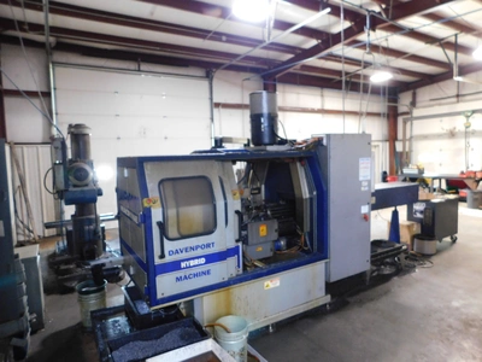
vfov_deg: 58.9
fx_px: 320
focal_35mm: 23
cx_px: 241
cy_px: 181
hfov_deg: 73.9
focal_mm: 4
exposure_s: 1/8
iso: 450
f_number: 3
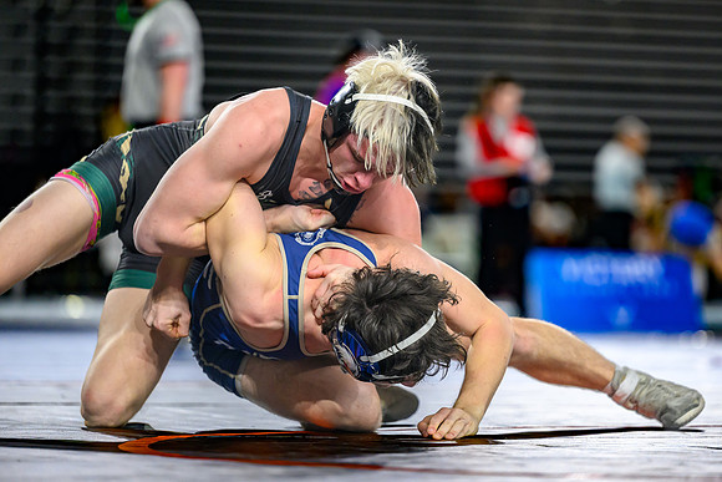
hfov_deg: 9.6
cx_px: 437
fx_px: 4280
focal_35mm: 213
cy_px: 240
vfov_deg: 6.4
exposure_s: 1/800
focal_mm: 175
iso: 2000
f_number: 2.8
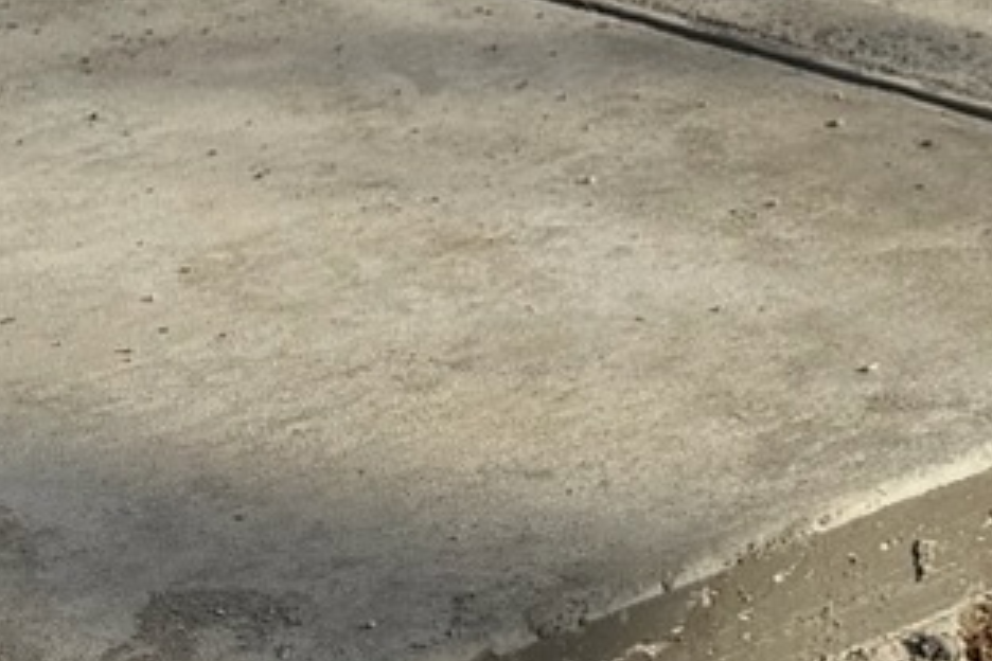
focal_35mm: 164
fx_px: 4519
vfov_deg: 8.1
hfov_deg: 11.5
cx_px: 1857
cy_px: -550
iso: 80
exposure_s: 1/6173
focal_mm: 6.76
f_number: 1.78
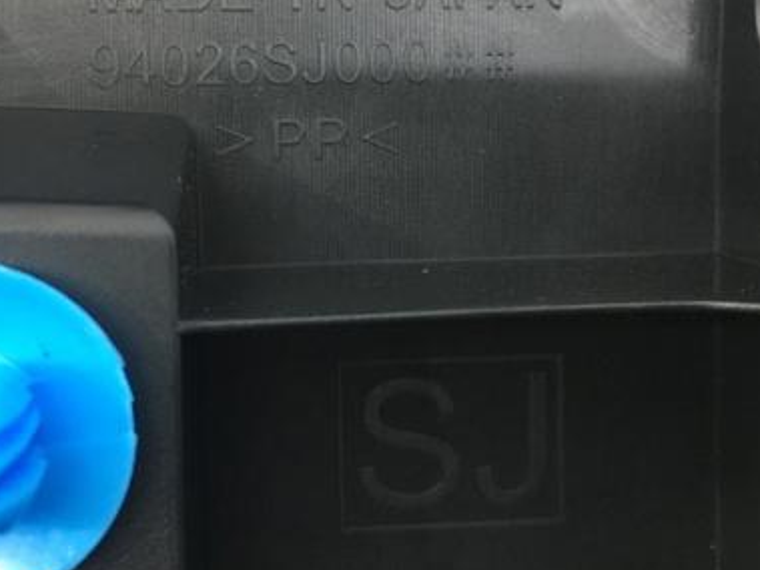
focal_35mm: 49
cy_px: 209
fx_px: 1075
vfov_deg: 29.5
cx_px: 341
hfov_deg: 38.9
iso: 160
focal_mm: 4.15
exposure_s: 1/33
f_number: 2.2
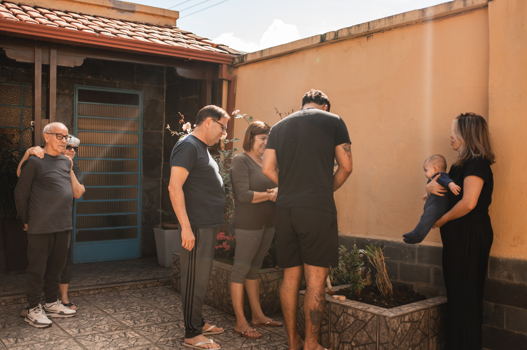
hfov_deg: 49.2
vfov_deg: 33.9
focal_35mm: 39
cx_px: 289
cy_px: 165
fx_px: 575
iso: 125
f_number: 1.4
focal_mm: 35
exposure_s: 1/2500
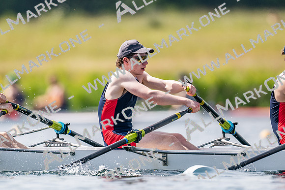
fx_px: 7121
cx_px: 142
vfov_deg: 1.5
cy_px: 95
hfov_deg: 2.3
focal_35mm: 900
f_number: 4
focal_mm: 600
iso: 180
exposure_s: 1/2500
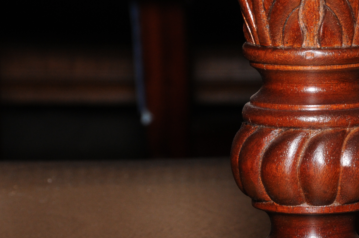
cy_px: 251
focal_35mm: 283
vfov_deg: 4.8
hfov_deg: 7.3
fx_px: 2819
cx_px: 266
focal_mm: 80
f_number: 13
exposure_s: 1/125
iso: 400
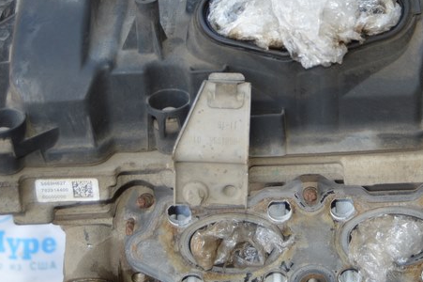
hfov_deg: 18.6
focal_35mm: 109
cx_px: 324
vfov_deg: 12.4
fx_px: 1280
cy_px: -1
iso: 180
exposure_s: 1/125
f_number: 4.5
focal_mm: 32
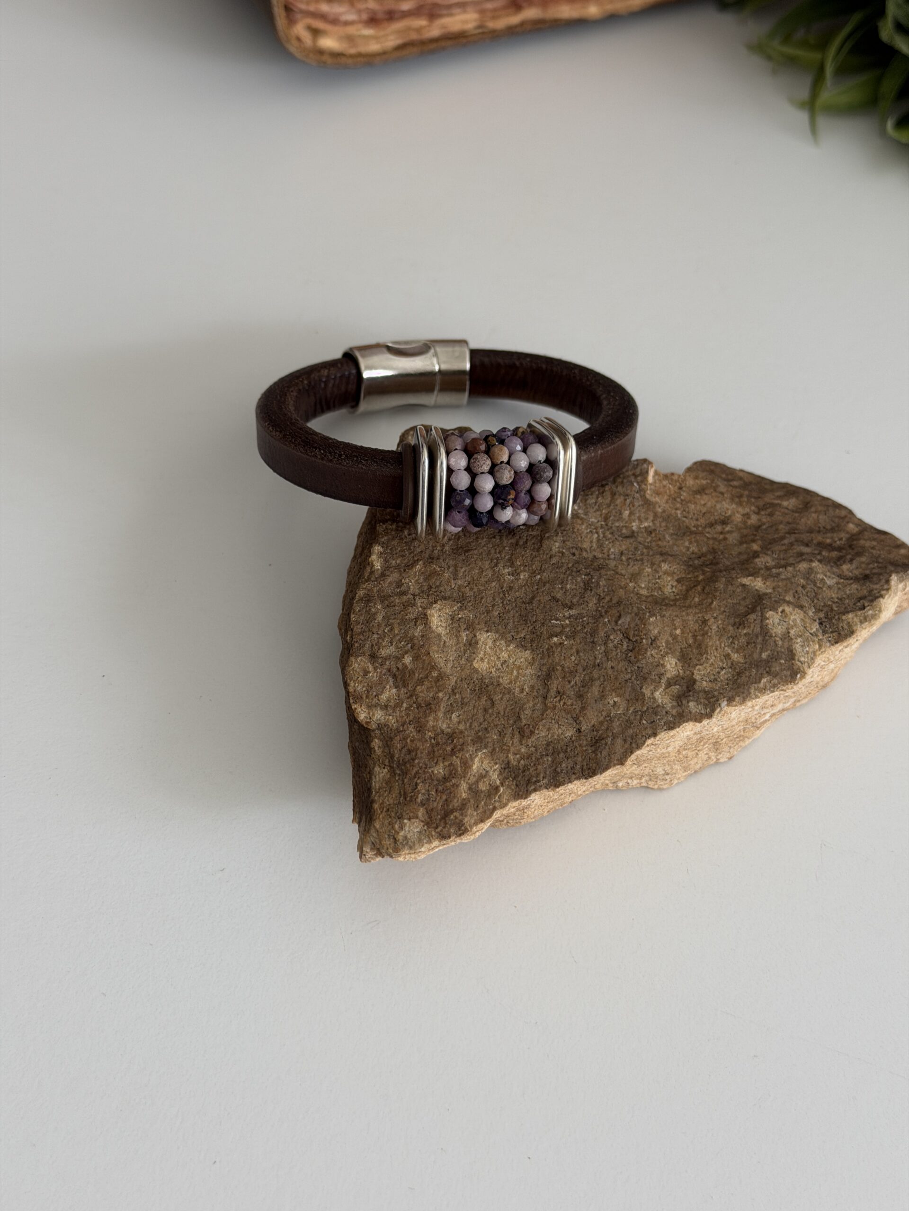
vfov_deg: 39.7
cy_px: 606
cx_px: 454
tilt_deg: -53.7
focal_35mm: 48
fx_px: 1681
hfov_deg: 30.3
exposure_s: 1/87
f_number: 1.78
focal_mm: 6.76
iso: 100
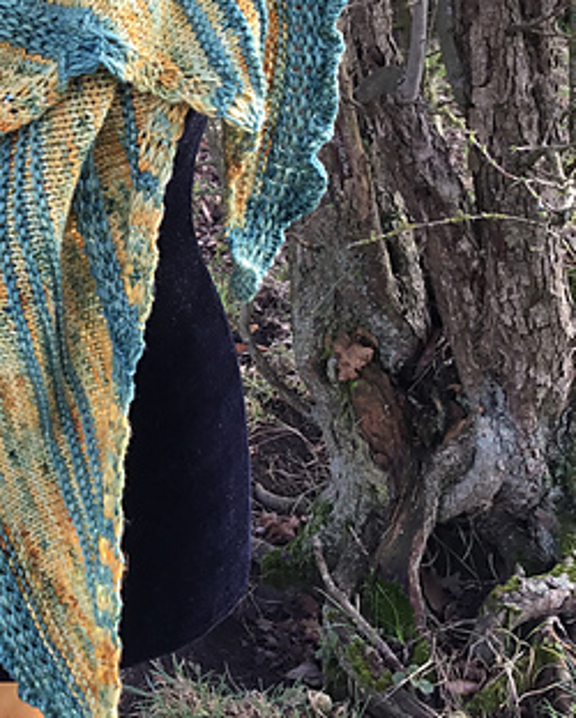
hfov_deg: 23.8
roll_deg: +2.2
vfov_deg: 29.7
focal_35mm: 62
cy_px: 133
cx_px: 35
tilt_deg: -16.7
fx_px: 1320
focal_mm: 3.3
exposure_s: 1/100
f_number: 2.4
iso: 25
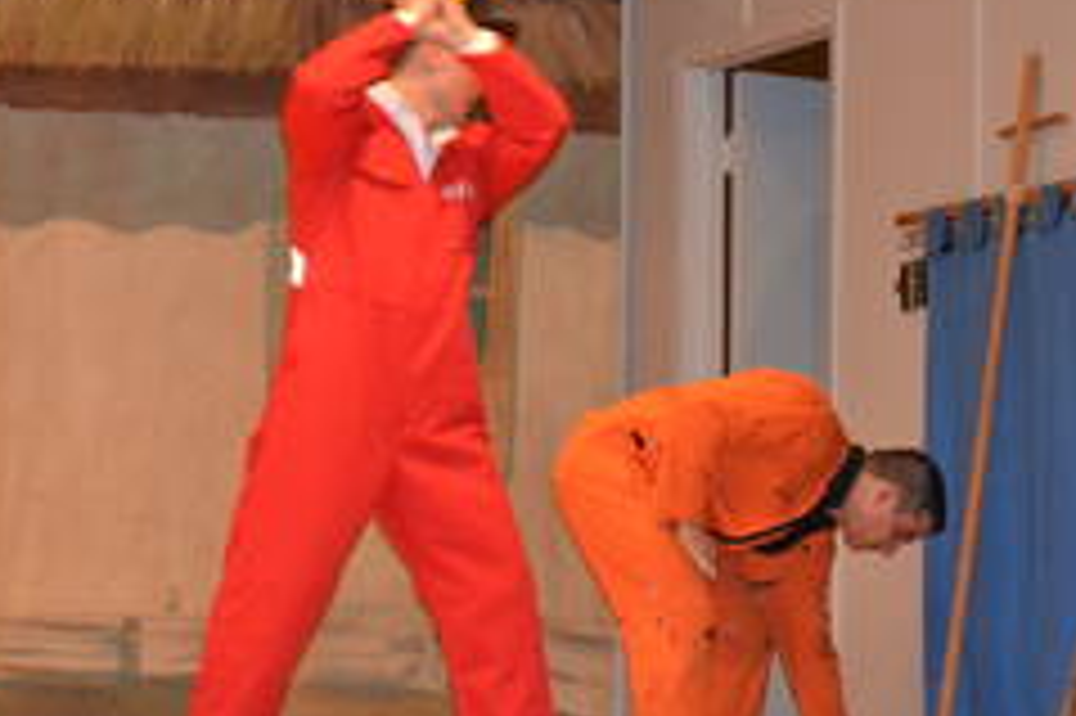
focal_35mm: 182
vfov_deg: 7.5
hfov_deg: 11.3
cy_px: 178
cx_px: 558
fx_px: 5436
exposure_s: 1/60
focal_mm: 58
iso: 3200
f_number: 5
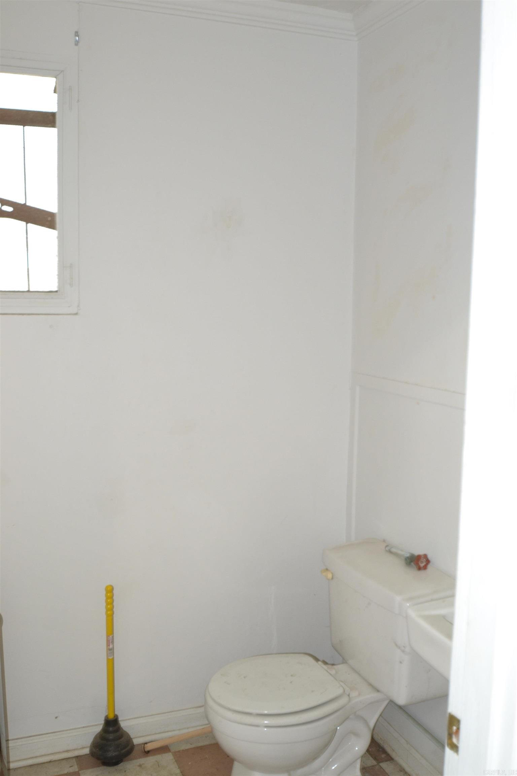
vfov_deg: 53.1
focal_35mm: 36
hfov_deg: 36.9
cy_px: 388
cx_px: 258
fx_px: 775
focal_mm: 24
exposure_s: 1/20
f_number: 4.5
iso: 800
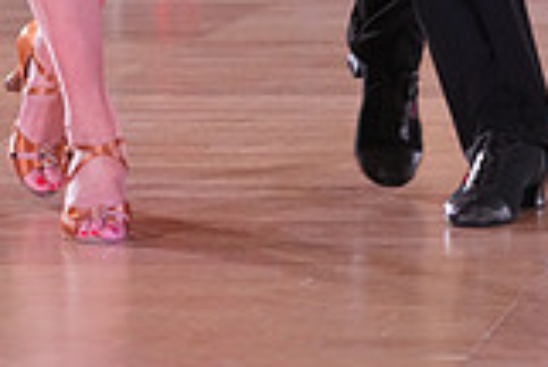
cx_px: 141
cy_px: -523
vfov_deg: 4.4
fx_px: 4712
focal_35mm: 309
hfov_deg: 6.7
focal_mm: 86
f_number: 4.5
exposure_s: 1/250
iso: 3200
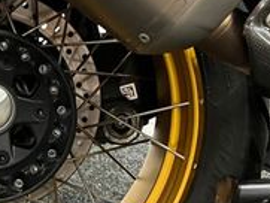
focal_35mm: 92
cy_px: 99
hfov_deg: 20.9
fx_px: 718
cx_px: 28
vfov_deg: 16.1
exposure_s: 1/33
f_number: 1.6
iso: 500
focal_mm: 5.1
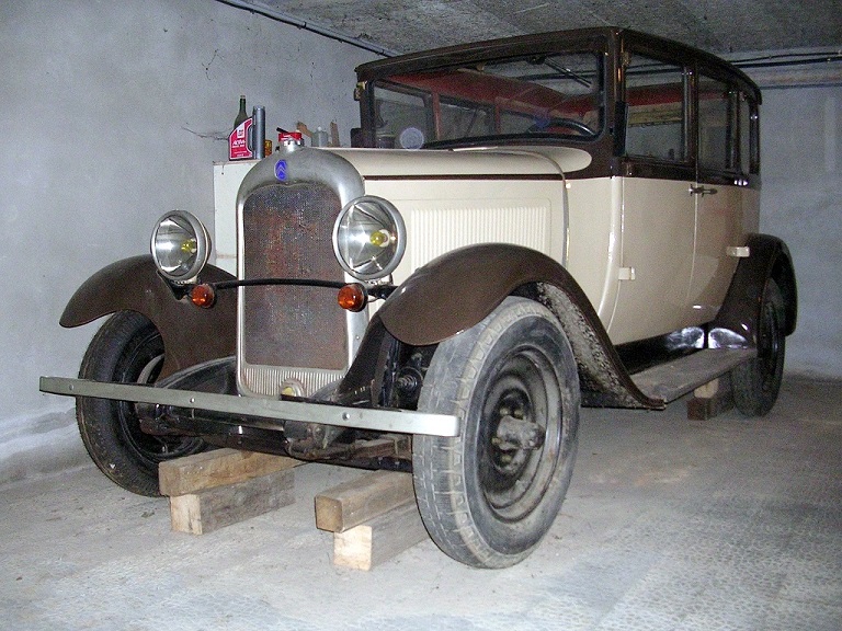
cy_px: 316
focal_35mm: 38
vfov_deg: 37.7
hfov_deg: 49.0
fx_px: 924
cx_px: 421
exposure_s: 1/60.1
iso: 200
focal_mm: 5.8
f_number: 2.8
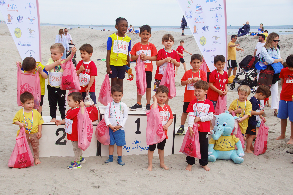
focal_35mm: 52
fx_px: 427
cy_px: 98
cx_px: 146
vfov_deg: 25.7
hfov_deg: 37.9
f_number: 8
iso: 100
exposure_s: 1/125
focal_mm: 35
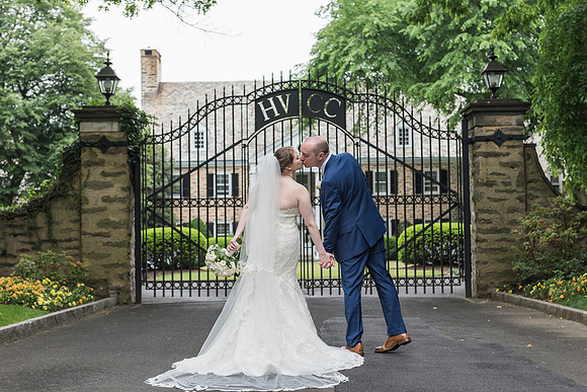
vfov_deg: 22.9
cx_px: 288
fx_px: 968
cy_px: 194
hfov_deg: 33.7
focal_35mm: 59
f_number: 4
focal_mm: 58
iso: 800
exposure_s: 1/500
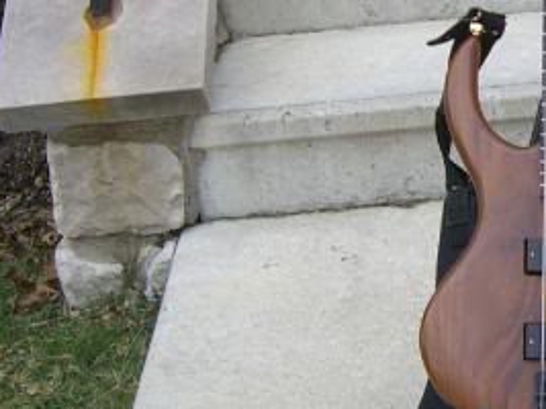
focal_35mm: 114
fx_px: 1797
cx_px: 571
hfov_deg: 16.8
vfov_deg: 12.9
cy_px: 57
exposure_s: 1/160
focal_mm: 6.2
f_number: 2.7
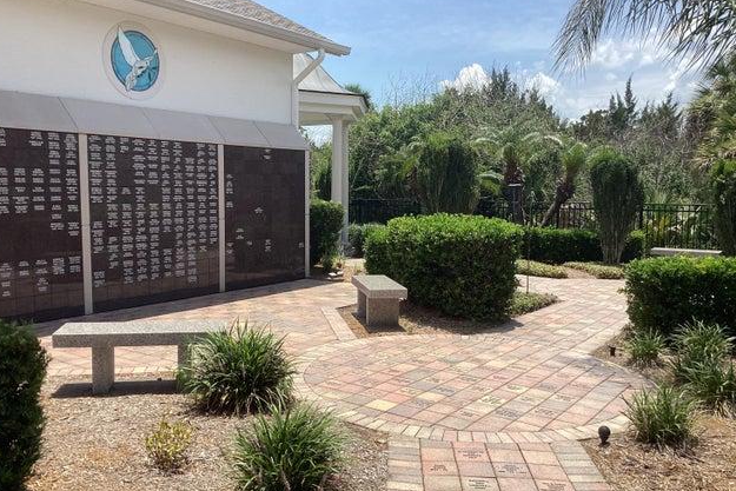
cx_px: 360
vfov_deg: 40.0
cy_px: 250
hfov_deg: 57.2
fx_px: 675
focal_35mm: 33
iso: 25
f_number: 2.4
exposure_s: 1/1508
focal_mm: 3.3
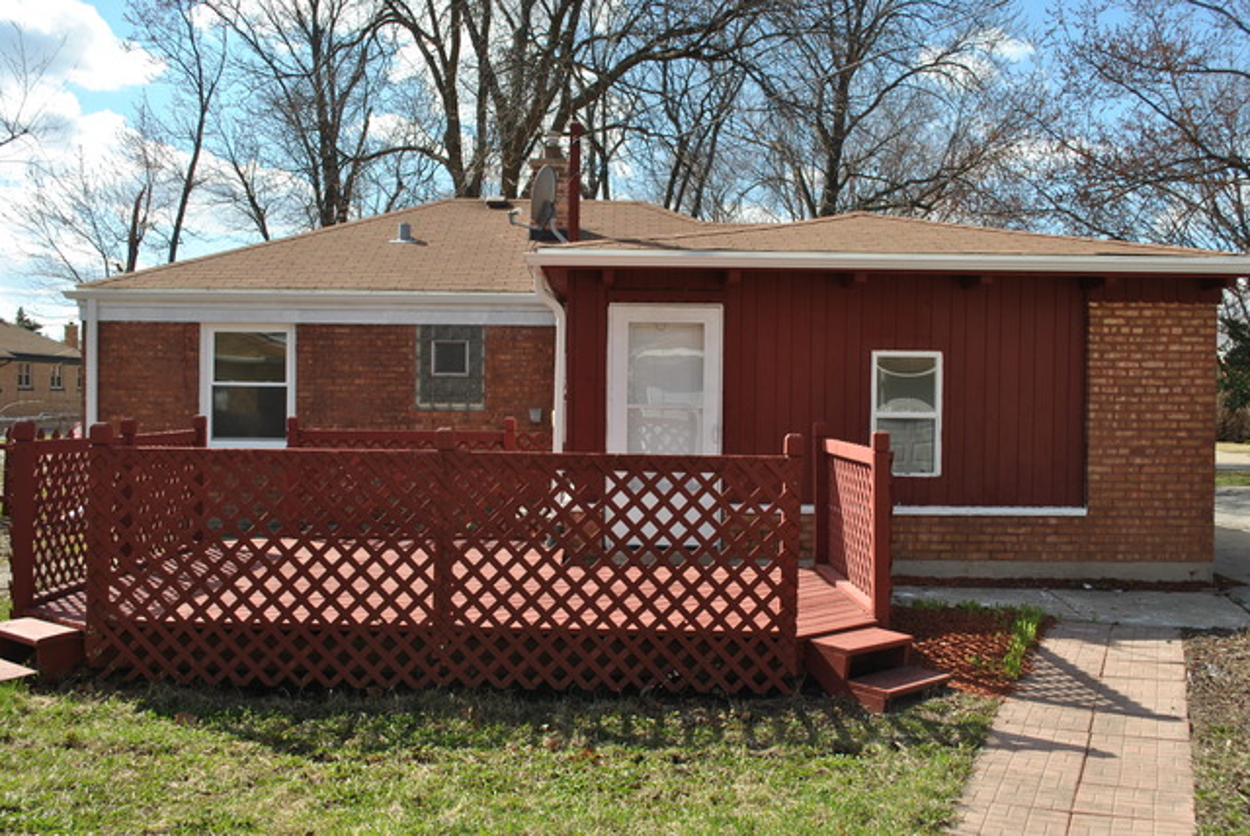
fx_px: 1355
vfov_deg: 34.3
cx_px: 625
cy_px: 418
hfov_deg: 49.5
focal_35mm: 39
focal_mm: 26
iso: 100
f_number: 7.1
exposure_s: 1/200
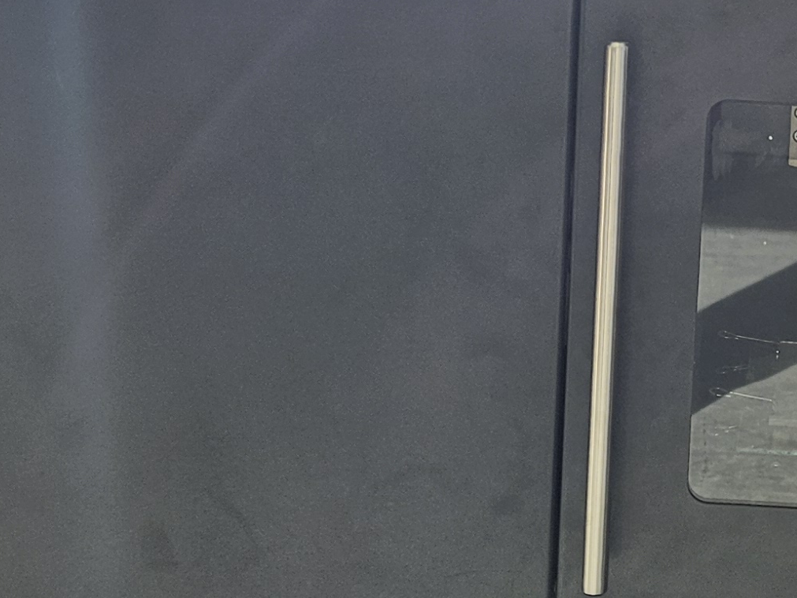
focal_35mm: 91
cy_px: 293
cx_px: 799
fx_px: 2095
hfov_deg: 20.8
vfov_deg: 16.2
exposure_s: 1/462
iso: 25
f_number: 1.8
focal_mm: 5.4
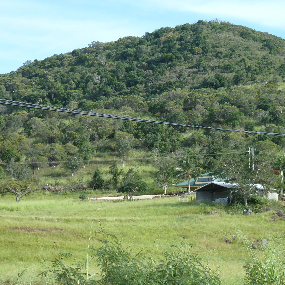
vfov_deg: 18.7
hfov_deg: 18.7
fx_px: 866
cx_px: 161
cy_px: 143
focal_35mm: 93
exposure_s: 1/200
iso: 80
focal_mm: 12.8
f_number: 4.2
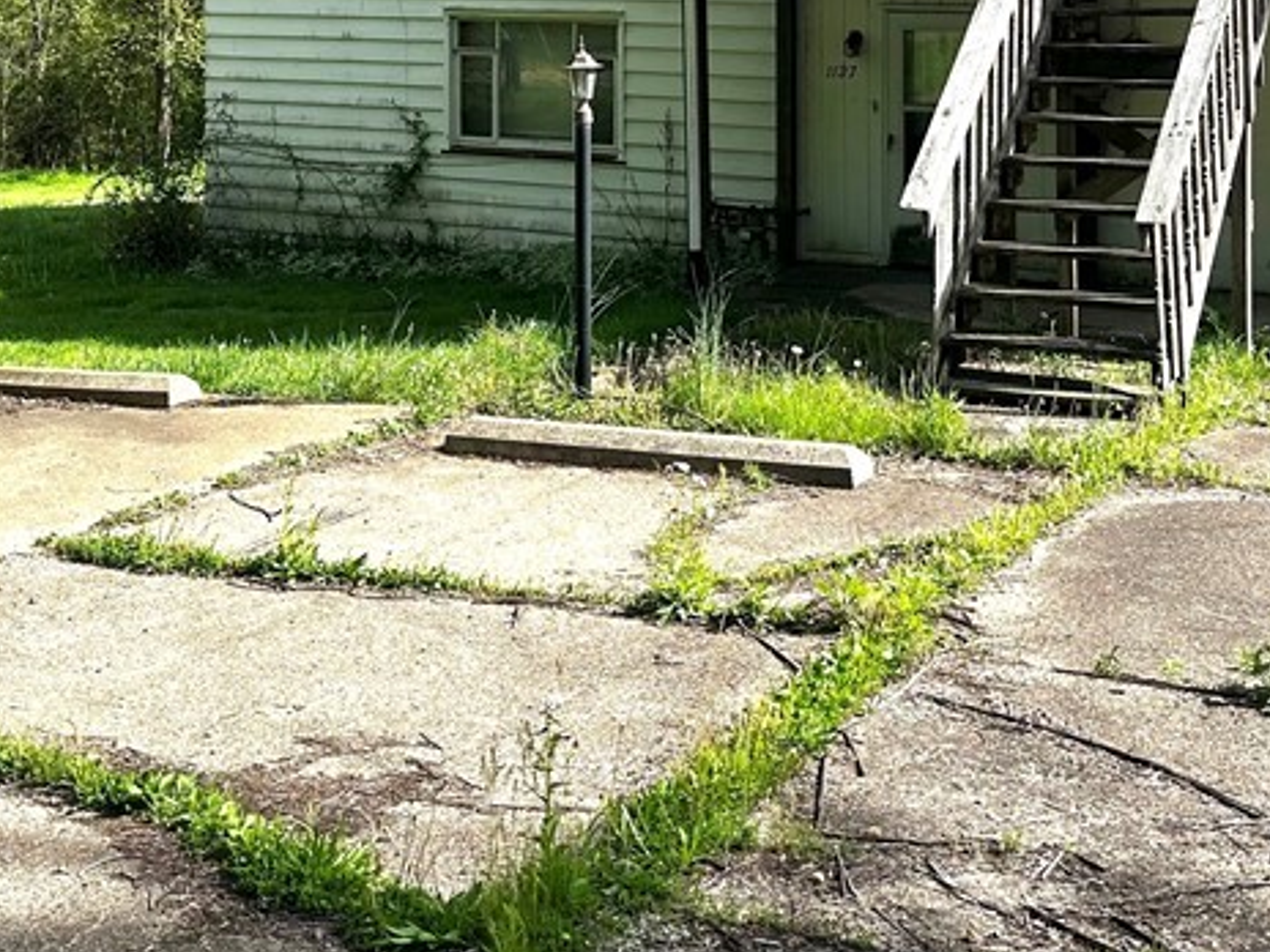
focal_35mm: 53
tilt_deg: -0.8
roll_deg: +0.1
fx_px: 1944
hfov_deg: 36.1
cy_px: -25
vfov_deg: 26.0
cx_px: 583
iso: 80
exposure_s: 1/2252
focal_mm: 6.86
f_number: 1.78
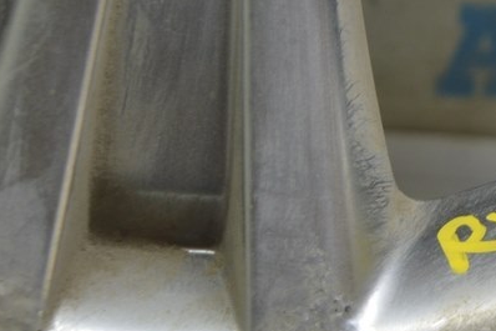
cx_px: 594
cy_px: 136
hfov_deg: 9.6
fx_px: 2923
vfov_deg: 6.5
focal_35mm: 212
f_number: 5.6
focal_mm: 55
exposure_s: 1/20
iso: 400
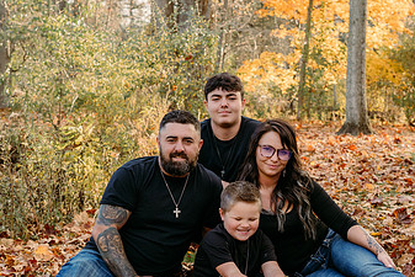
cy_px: 151
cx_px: 238
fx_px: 727
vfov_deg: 21.6
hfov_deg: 31.8
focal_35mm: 63
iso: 400
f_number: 3.5
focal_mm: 35
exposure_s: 1/400
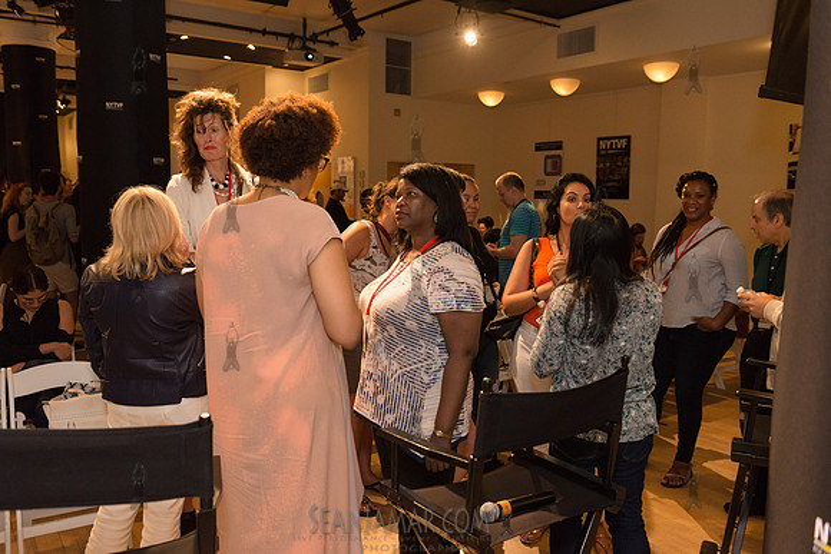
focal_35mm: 31
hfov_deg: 60.3
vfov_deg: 42.3
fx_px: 716
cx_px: 416
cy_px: 277
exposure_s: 1/500
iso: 2500
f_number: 4
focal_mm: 31
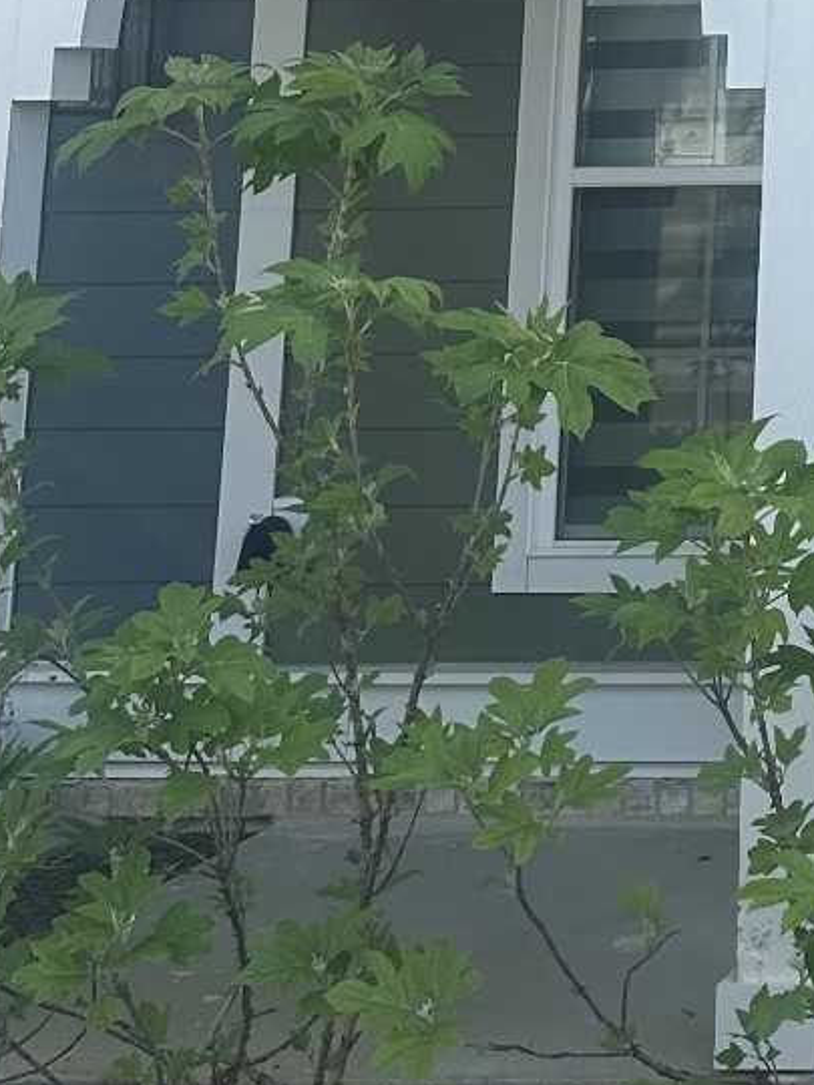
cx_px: 1453
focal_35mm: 91
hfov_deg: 14.4
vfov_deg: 19.5
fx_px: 2853
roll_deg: -1.0
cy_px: -400
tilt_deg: +11.3
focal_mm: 6.86
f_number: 1.78
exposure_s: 1/2410
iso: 80
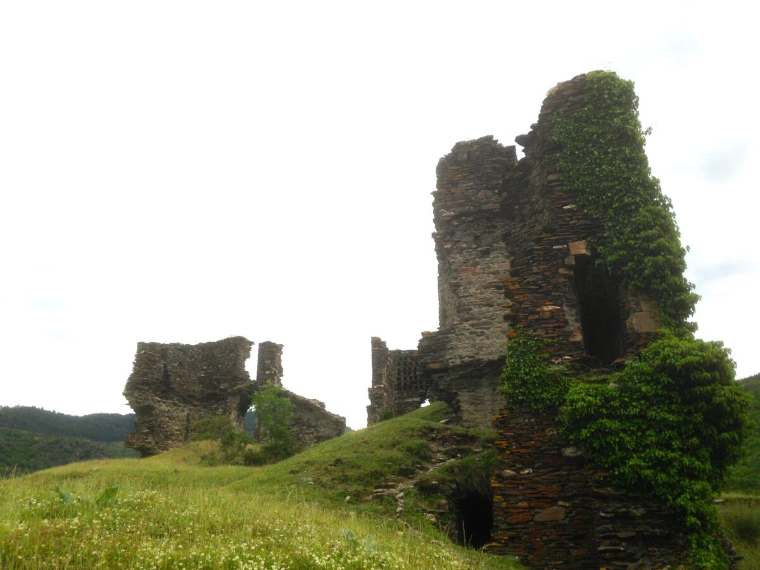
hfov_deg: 55.4
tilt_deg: +23.0
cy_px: 285
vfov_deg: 42.9
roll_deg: -2.0
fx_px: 725
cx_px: 380
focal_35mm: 33
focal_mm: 4.12
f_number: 2.4
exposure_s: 1/2358
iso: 50
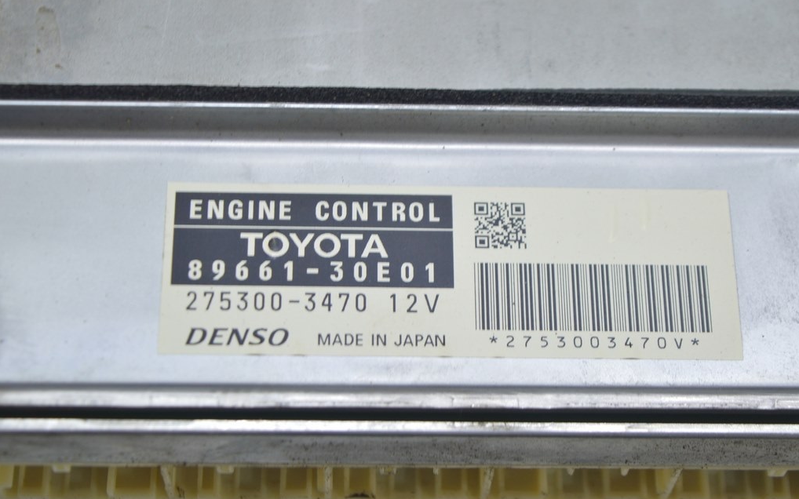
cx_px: 400
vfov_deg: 15.4
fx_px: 1840
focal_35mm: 85
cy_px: 247
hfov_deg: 24.5
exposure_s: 1/20
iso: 400
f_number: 5.6
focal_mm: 55
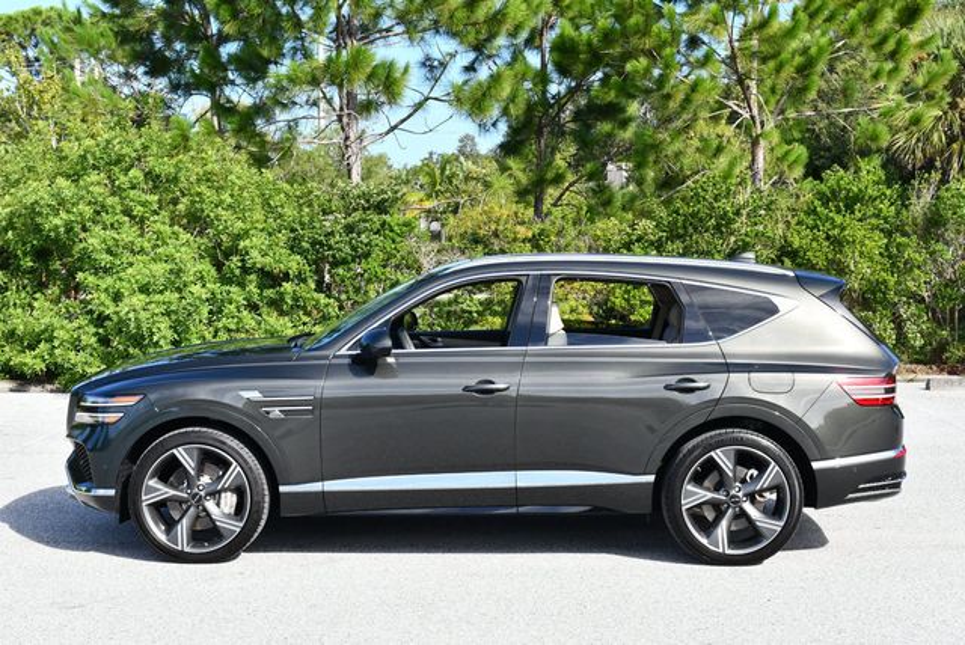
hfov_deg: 34.5
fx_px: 1556
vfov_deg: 23.4
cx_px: 482
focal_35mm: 58
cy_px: 322
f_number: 7.1
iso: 200
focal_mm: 29
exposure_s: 1/250
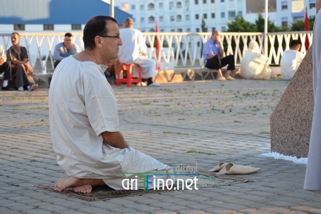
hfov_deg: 20.9
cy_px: 107
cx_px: 160
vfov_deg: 14.0
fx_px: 869
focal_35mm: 98
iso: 160
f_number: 5.6
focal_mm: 65
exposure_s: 1/125
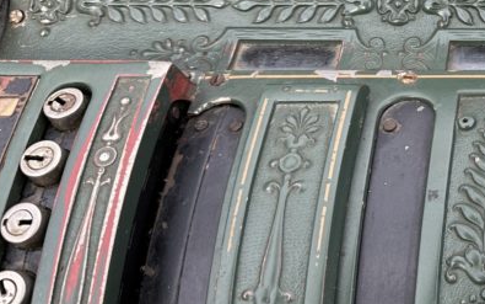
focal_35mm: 66
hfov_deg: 27.8
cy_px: 59
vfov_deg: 19.5
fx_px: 873
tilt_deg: -24.4
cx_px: 561
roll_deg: +1.1
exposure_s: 1/129
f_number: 1.78
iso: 64
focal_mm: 6.86
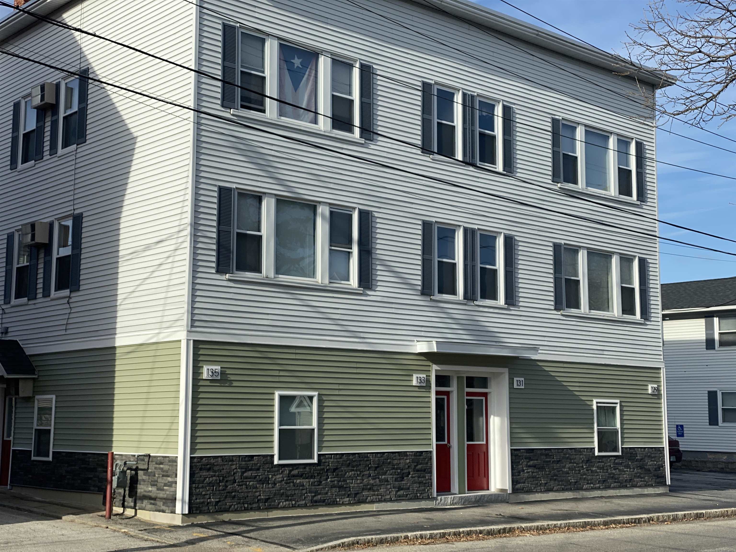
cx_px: 368
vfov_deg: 28.0
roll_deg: -0.6
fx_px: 1106
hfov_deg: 36.8
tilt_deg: +7.1
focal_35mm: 52
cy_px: 276
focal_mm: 6
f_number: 2
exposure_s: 1/1597
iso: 20
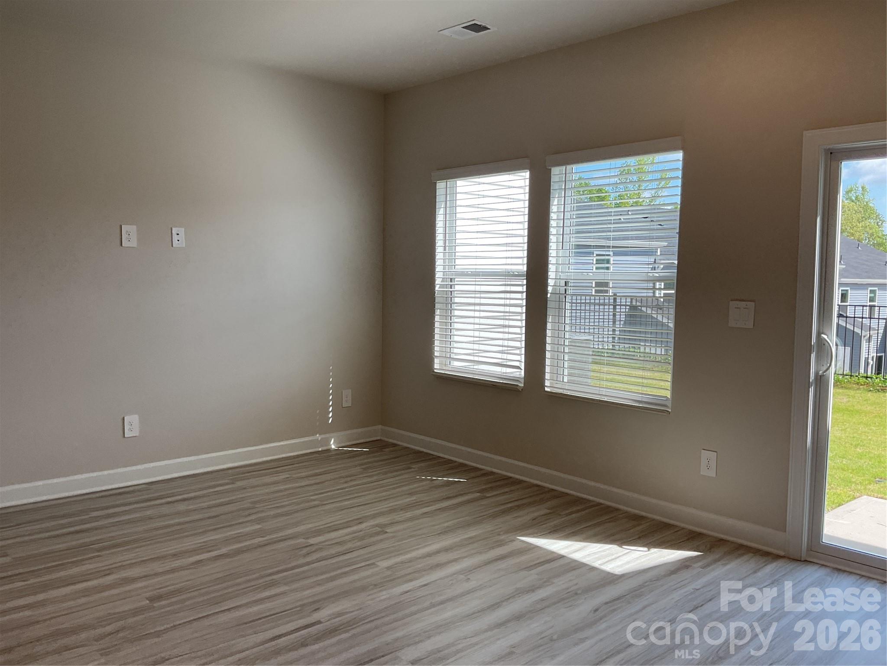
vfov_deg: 48.2
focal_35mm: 29
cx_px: 444
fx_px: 743
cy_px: 333
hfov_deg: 61.7
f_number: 1.8
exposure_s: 1/260
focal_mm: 3
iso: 16
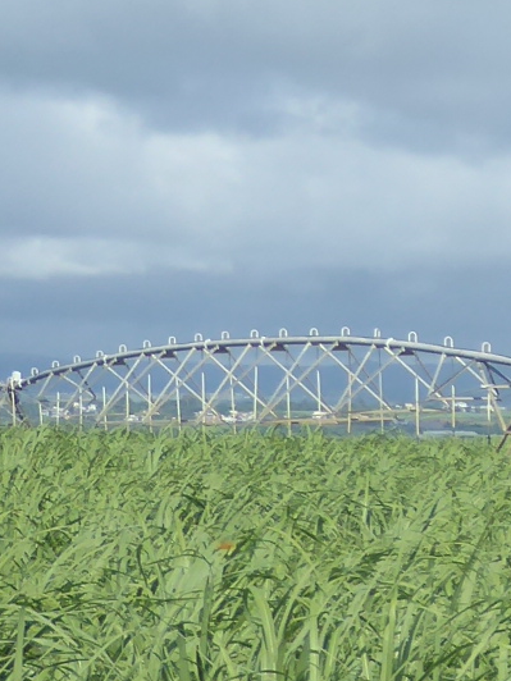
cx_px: 1429
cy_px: 626
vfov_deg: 6.3
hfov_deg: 4.6
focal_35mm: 313
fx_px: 6161
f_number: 4.3
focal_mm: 10.9
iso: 80
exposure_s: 1/640
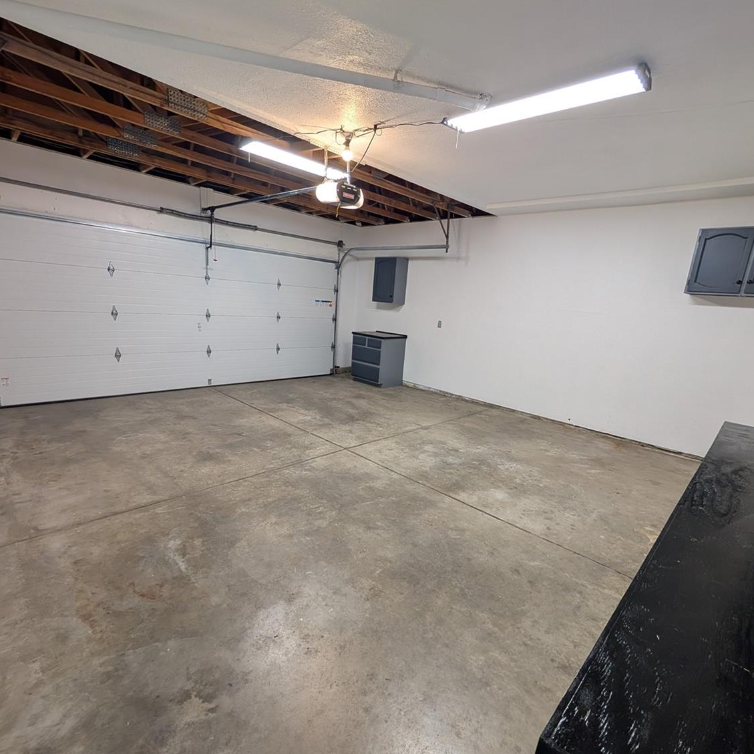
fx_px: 370
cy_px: 397
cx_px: 379
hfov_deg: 91.1
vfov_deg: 91.0
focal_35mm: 15
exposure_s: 1/60
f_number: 1.7
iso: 60
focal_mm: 2.02
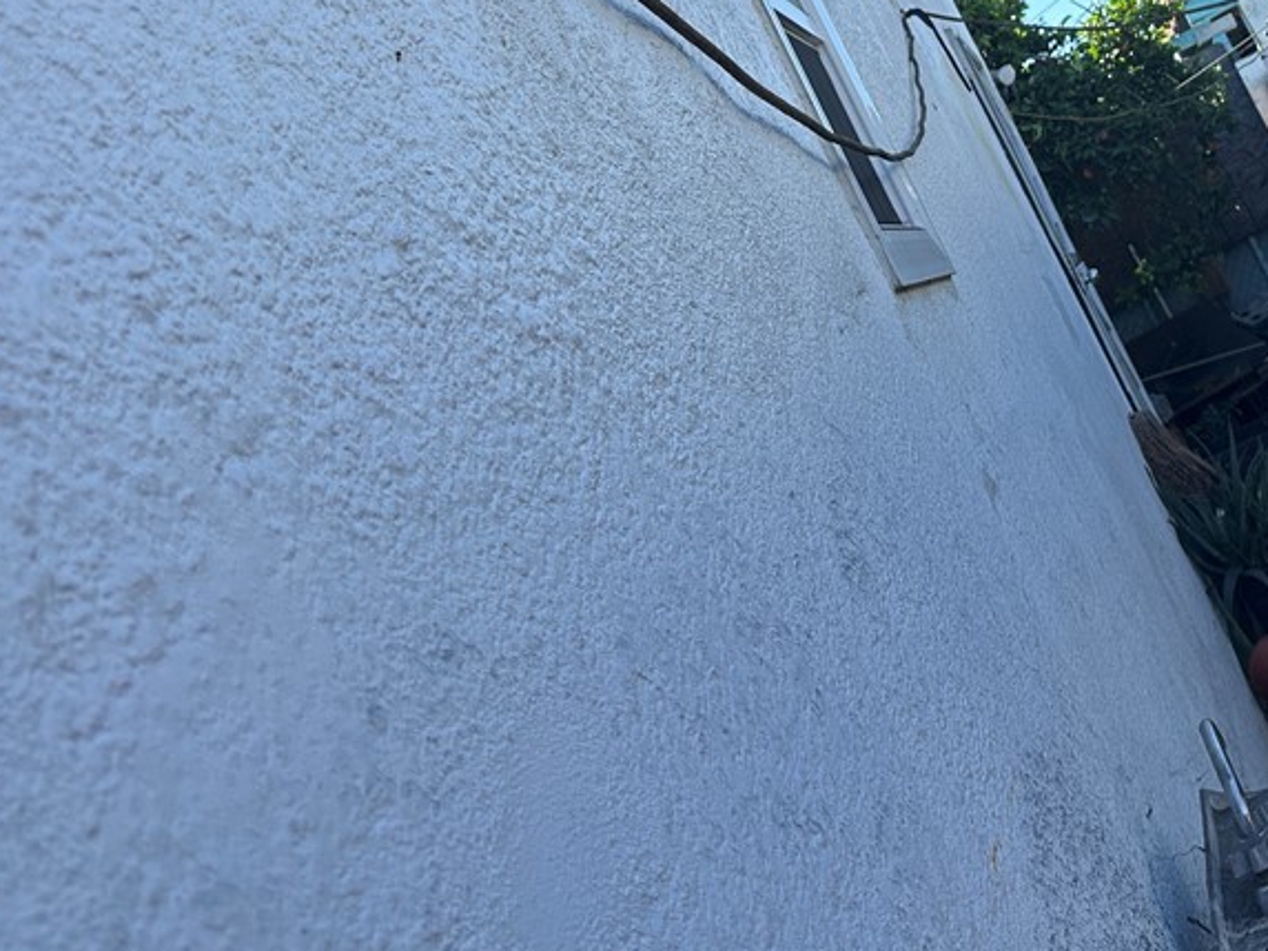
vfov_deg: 32.4
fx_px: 1575
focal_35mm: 43
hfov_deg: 42.4
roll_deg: +26.7
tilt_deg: +5.6
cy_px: 151
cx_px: 962
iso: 80
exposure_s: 1/1779
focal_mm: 6.86
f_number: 1.78
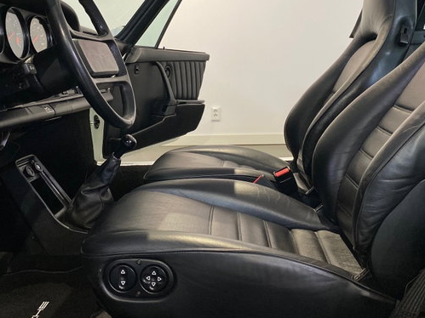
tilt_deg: -2.5
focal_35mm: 40
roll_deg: +0.8
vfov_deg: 35.5
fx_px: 491
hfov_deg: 46.8
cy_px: 98
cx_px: 203
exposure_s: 1/60
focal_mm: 4.25
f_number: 1.8
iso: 400
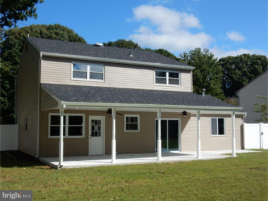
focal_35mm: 43
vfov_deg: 33.6
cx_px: 134
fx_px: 333
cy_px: 100
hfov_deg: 43.9
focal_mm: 7.6
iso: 125
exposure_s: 1/1250
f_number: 4.2
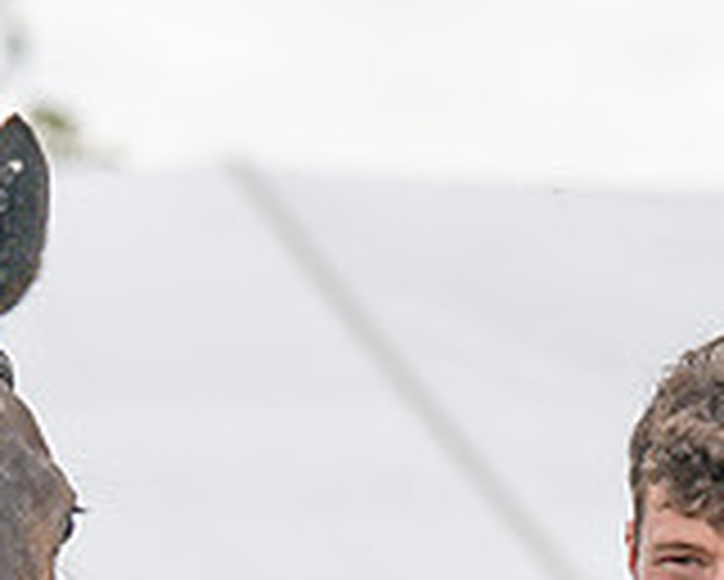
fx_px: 16445
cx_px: -414
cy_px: 994
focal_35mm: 767
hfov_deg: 2.5
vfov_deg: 2.0
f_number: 5
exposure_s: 1/800
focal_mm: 130
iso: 400
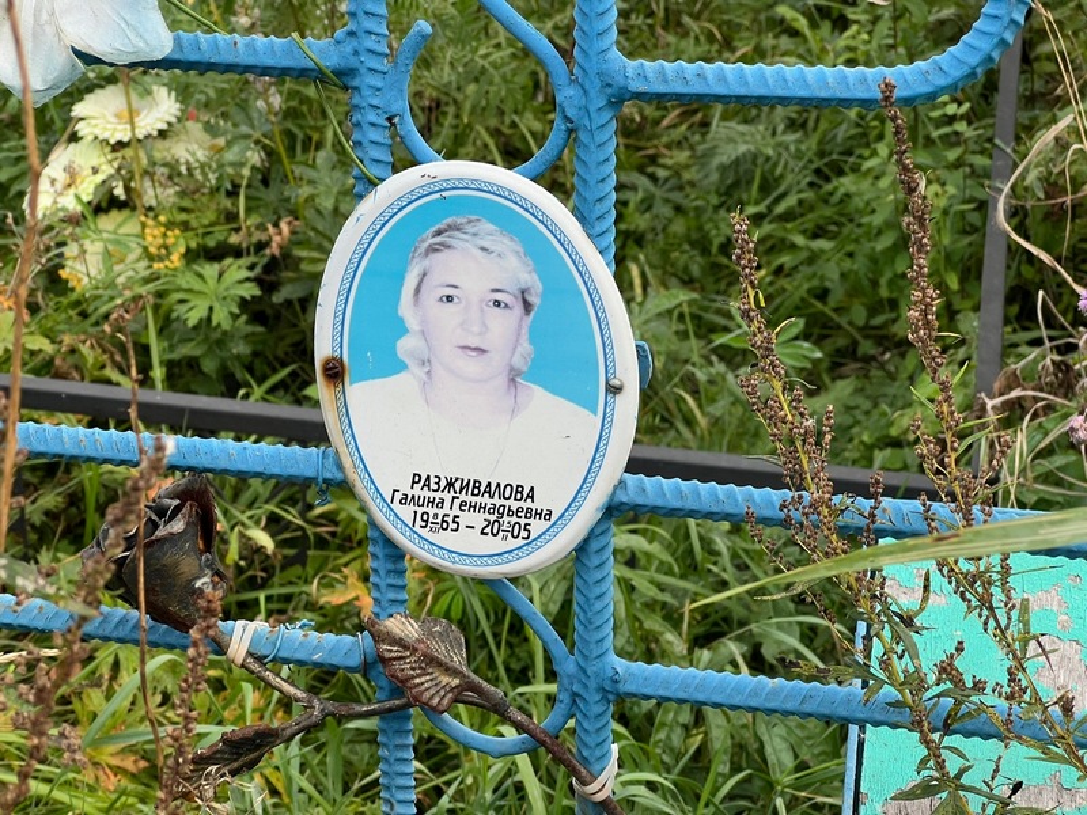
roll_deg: +0.4
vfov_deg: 19.1
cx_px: 544
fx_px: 2418
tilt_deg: -27.7
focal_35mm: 77
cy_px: 408
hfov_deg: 25.3
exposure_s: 1/204
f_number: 2.8
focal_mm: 9
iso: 25
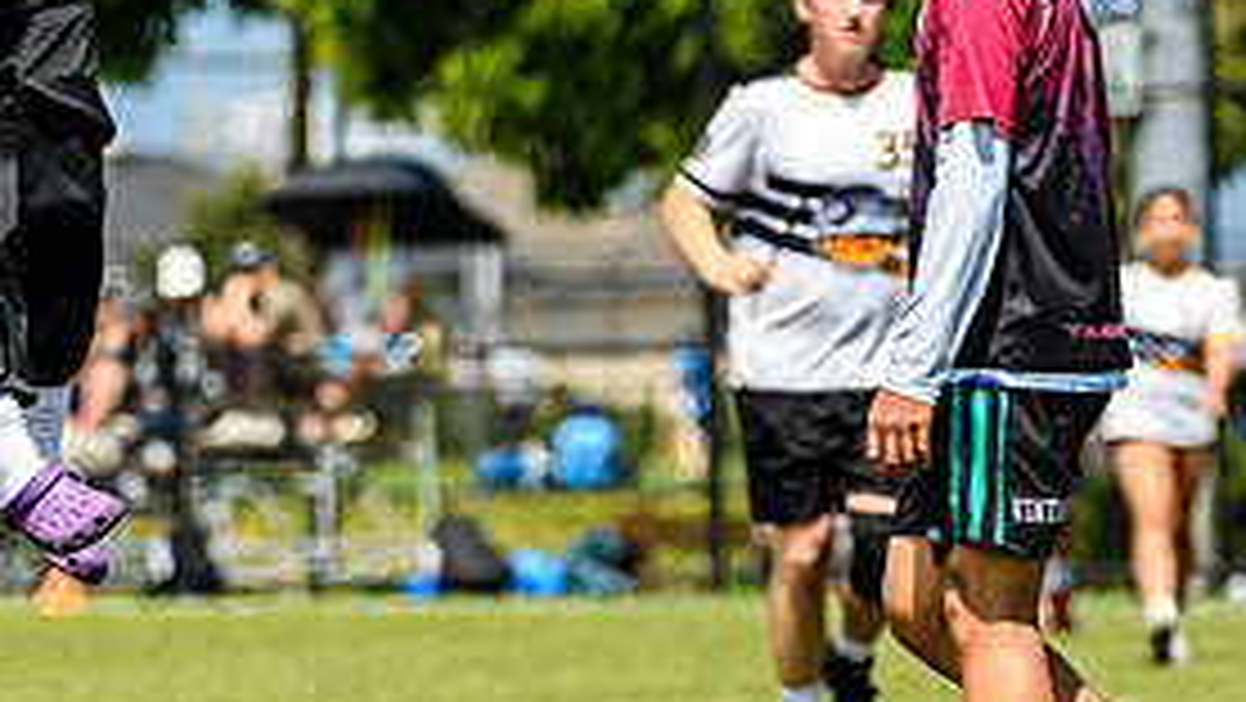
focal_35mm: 543
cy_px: 259
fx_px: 17945
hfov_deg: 4.0
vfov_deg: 2.2
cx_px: -147
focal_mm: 135
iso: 110
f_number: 3.2
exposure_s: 1/1250
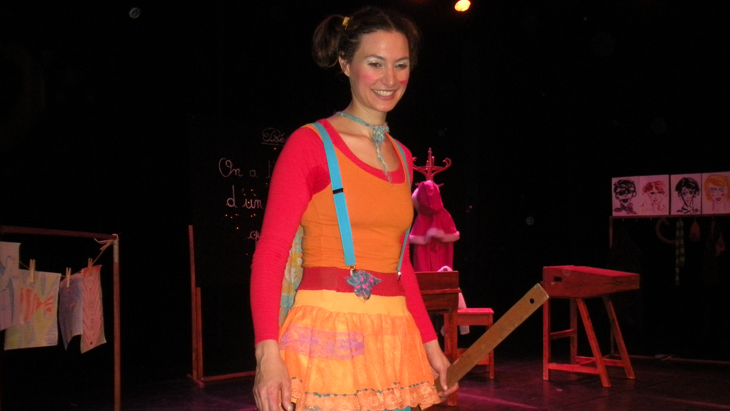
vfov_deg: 30.3
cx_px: 371
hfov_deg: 51.6
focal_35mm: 39
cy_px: 264
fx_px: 755
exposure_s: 1/60
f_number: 3.5
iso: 400
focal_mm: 6.3
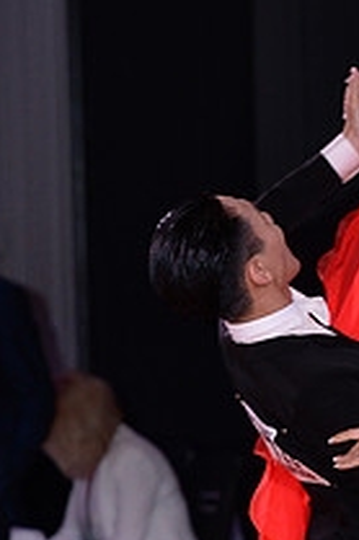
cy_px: 682
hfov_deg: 3.5
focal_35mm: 388
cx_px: 448
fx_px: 5813
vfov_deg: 5.3
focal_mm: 140
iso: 2000
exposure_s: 1/250
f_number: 5
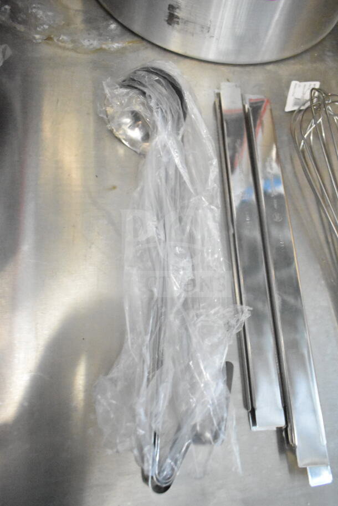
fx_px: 380
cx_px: 169
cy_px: 253
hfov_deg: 48.0
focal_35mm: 27
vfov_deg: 67.4
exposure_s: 1/30
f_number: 3.5
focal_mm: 18
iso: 14400
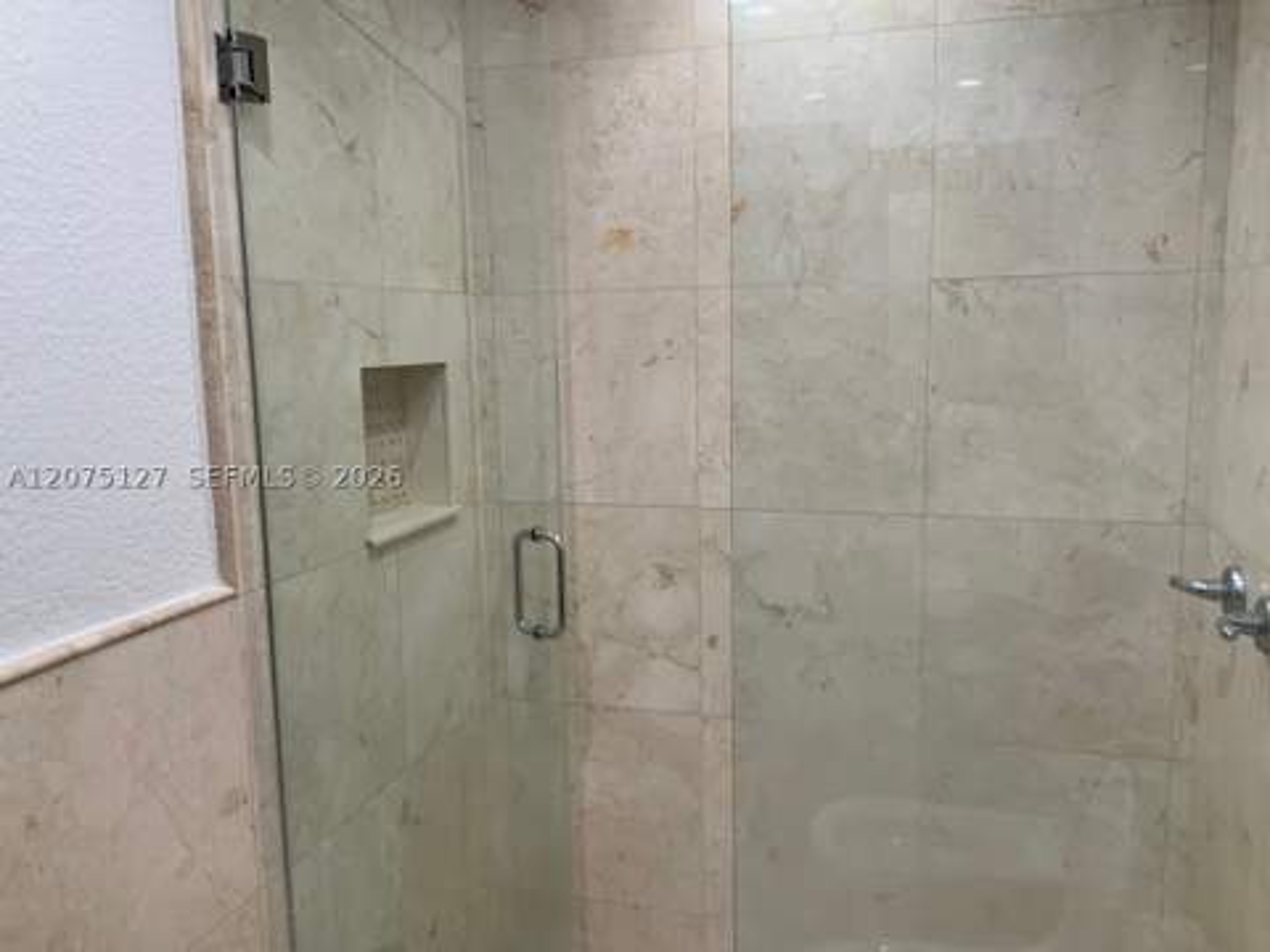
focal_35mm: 29
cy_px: 476
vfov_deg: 48.2
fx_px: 1064
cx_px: 635
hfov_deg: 61.7
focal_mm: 3
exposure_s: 1/60
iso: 40
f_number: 1.8
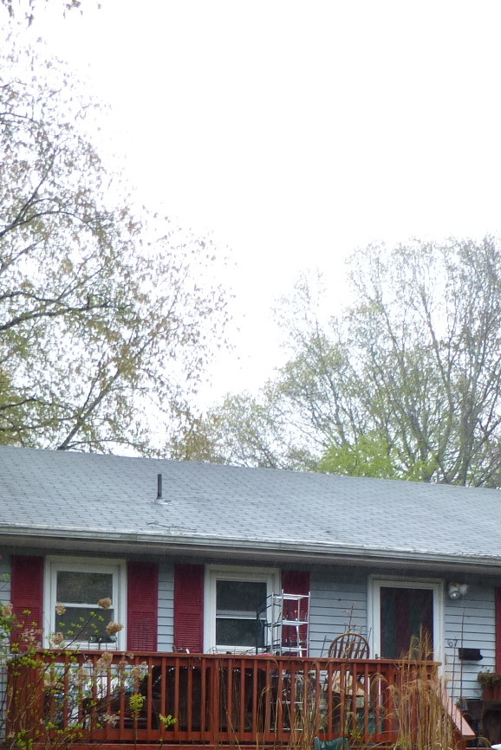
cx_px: 277
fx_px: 1231
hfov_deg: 23.0
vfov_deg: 32.4
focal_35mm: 59
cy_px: 657
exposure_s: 1/125
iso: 100
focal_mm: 4.3
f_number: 3.3
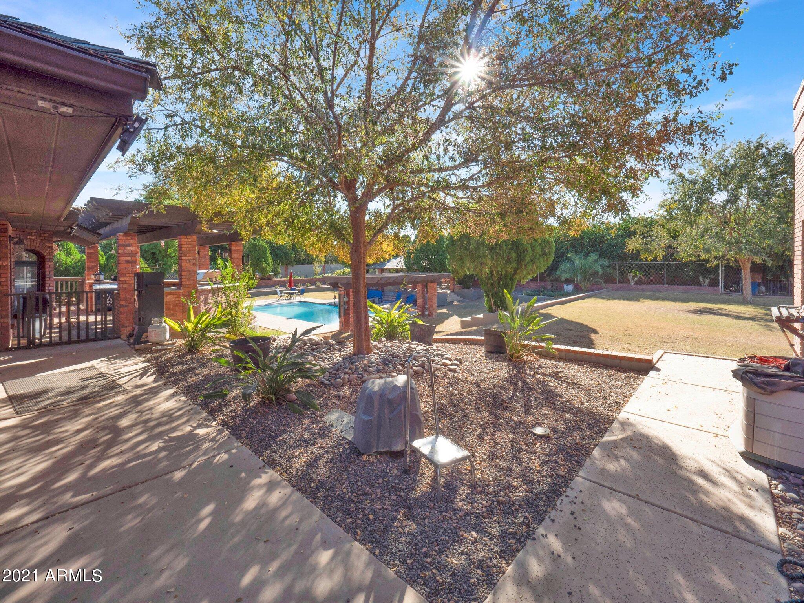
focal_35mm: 14
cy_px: 302
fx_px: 325
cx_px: 402
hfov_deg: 102.1
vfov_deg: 85.7
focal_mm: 7
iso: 200
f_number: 10
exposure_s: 1/100
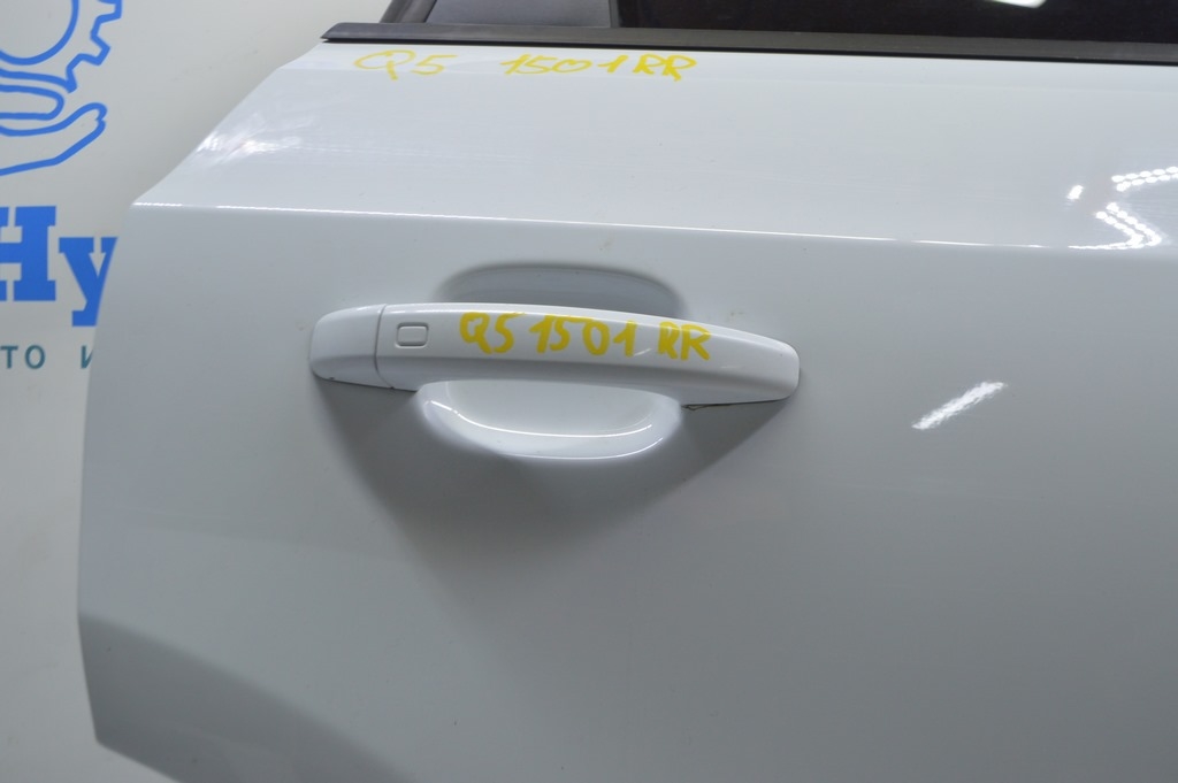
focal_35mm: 38
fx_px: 1226
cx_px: 589
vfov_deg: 35.4
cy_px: 392
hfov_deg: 51.3
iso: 400
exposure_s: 1/30
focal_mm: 25
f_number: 5.6
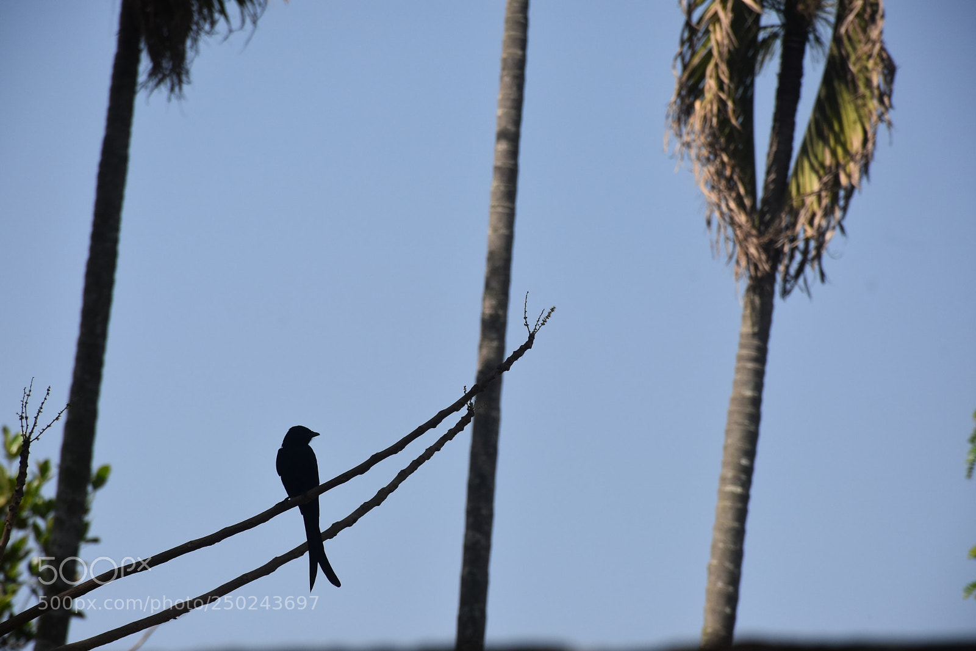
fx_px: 5692
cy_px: 326
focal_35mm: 210
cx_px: 488
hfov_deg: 9.8
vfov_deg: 6.5
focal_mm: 140
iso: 320
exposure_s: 1/1000
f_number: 8
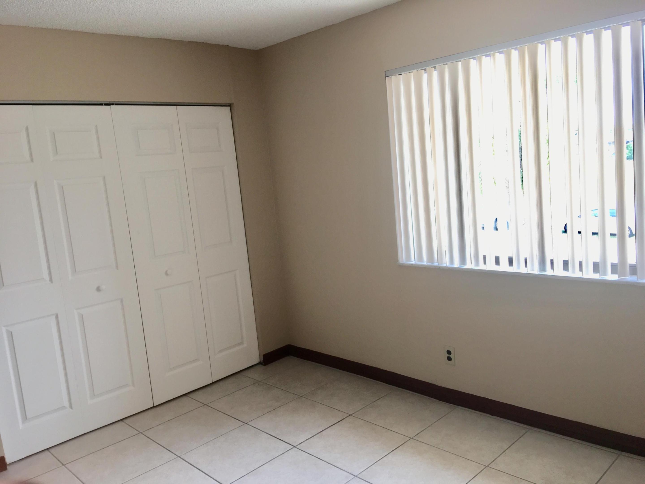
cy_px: 242
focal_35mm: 29
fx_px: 540
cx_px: 322
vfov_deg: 48.2
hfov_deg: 61.7
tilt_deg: -4.9
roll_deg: +5.7
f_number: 2.2
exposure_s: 1/49
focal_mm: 4.15
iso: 25
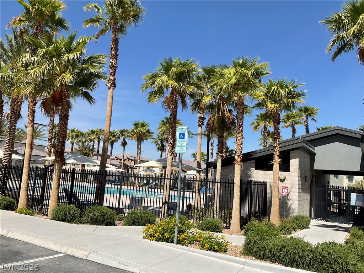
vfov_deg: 48.2
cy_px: 136
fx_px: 305
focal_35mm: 29
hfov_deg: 61.7
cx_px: 182
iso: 16
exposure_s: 1/2427
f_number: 1.8
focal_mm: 3
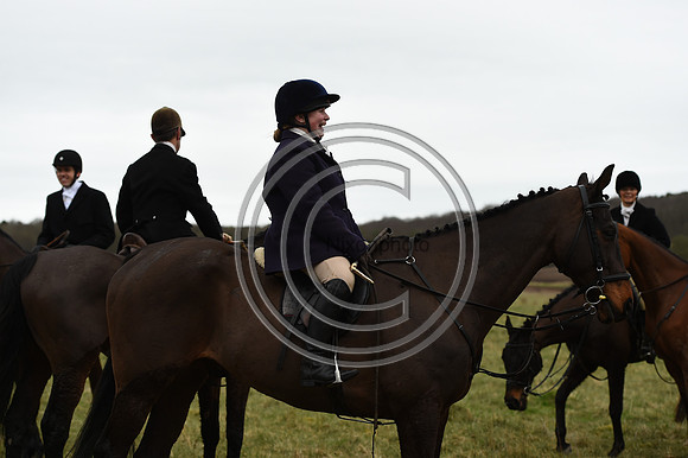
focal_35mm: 82
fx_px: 1566
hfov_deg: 24.8
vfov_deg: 16.6
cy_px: 229
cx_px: 344
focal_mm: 82
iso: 320
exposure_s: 1/1250
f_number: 4
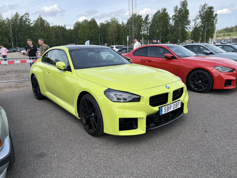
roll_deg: +4.2
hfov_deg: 67.3
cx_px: 118
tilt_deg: -14.7
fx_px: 178
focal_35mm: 26
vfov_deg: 53.1
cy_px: 89
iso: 50
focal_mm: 5.7
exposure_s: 1/2762
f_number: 1.5
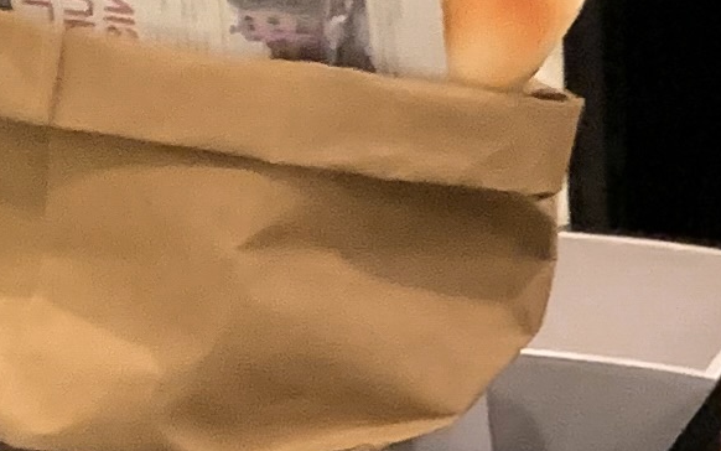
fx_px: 3754
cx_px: 1271
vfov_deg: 6.3
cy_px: 1316
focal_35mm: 191
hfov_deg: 10.4
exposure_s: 1/25
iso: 500
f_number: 1.8
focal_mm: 4.25
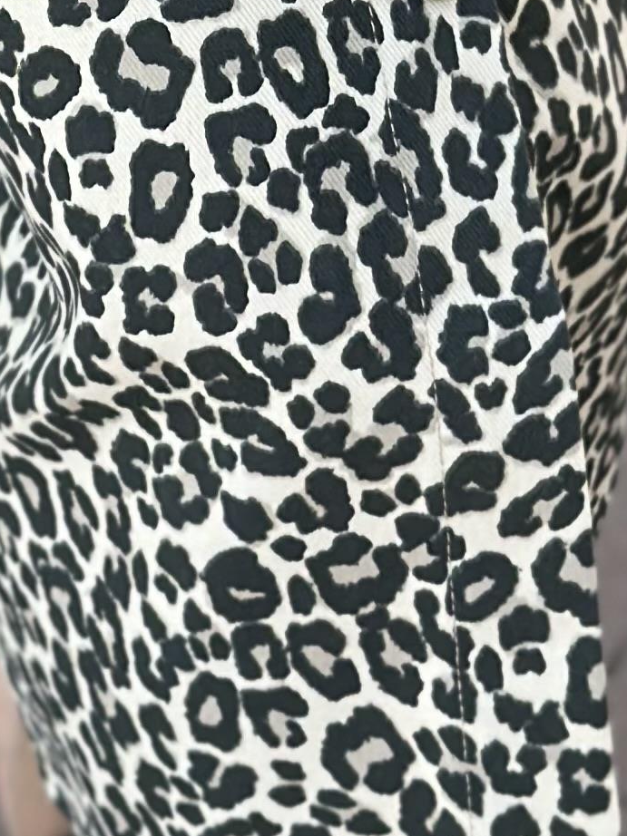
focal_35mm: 210
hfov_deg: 7.1
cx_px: 89
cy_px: -355
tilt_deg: -36.6
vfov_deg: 9.2
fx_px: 5074
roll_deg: +0.1
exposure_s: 1/1030
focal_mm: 6.86
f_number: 1.78
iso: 80
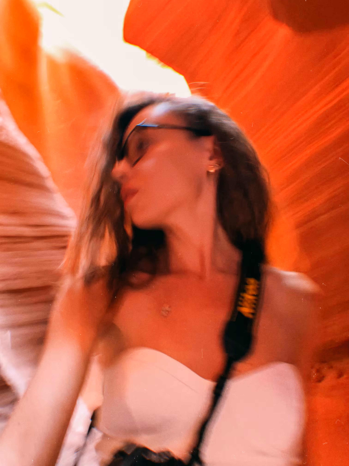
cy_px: 233
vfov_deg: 73.9
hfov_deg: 58.9
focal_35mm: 23
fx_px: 309
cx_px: 174
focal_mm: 2.71
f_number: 2.2
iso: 800
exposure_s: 1/20
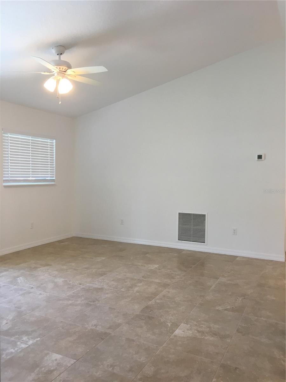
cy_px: 191
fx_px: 319
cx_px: 143
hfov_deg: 48.2
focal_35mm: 29
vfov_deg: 61.7
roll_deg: -1.1
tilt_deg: -4.6
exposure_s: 1/33
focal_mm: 4.15
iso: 25
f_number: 2.2
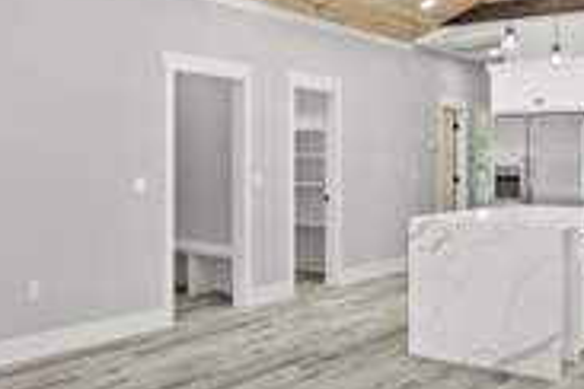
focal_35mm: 43
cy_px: 153
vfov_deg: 30.9
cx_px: 217
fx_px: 703
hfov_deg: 44.7
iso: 250
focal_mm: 11
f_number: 7.1
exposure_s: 1/5
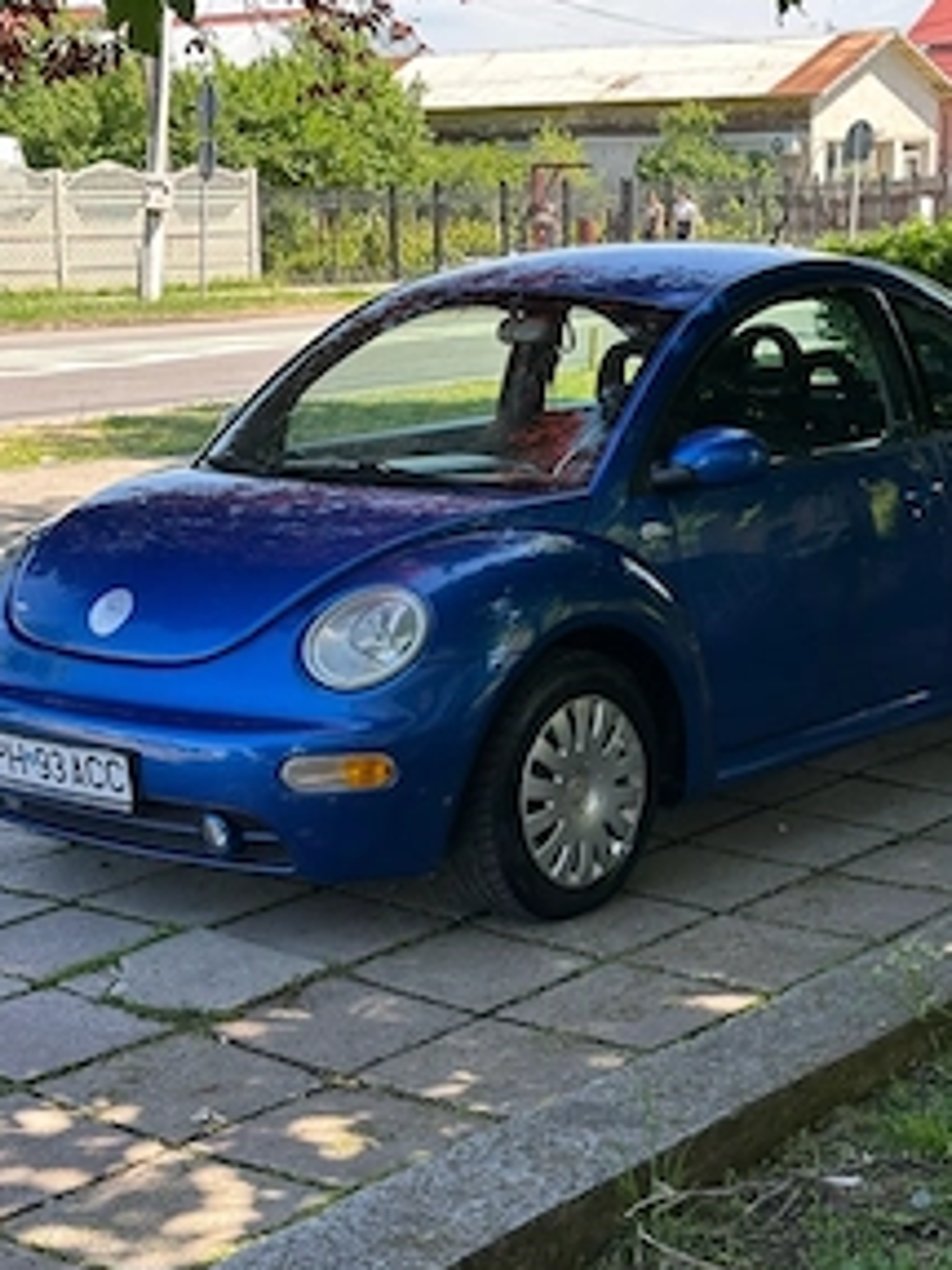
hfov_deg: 21.9
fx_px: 2459
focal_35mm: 67
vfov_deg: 29.0
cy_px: 593
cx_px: 545
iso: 64
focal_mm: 6.86
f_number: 1.78
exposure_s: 1/612
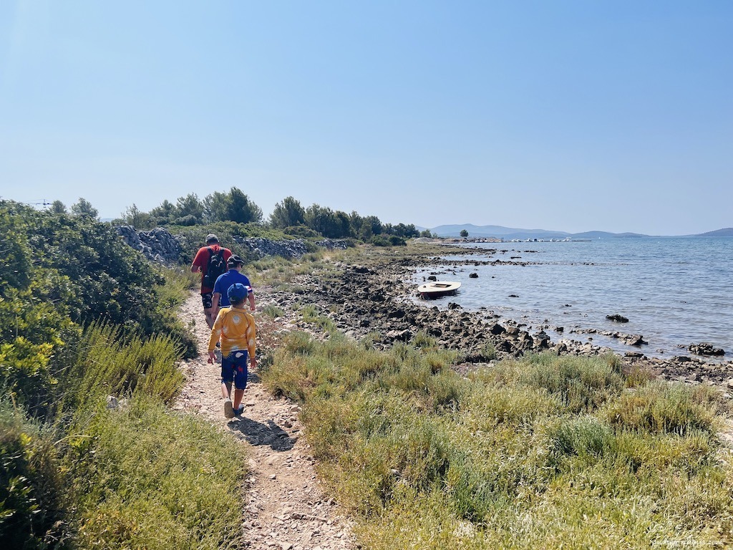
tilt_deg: -2.5
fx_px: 551
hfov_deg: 67.3
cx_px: 366
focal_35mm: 26
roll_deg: +2.3
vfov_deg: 53.1
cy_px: 275
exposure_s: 1/10309
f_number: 1.5
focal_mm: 5.7
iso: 50
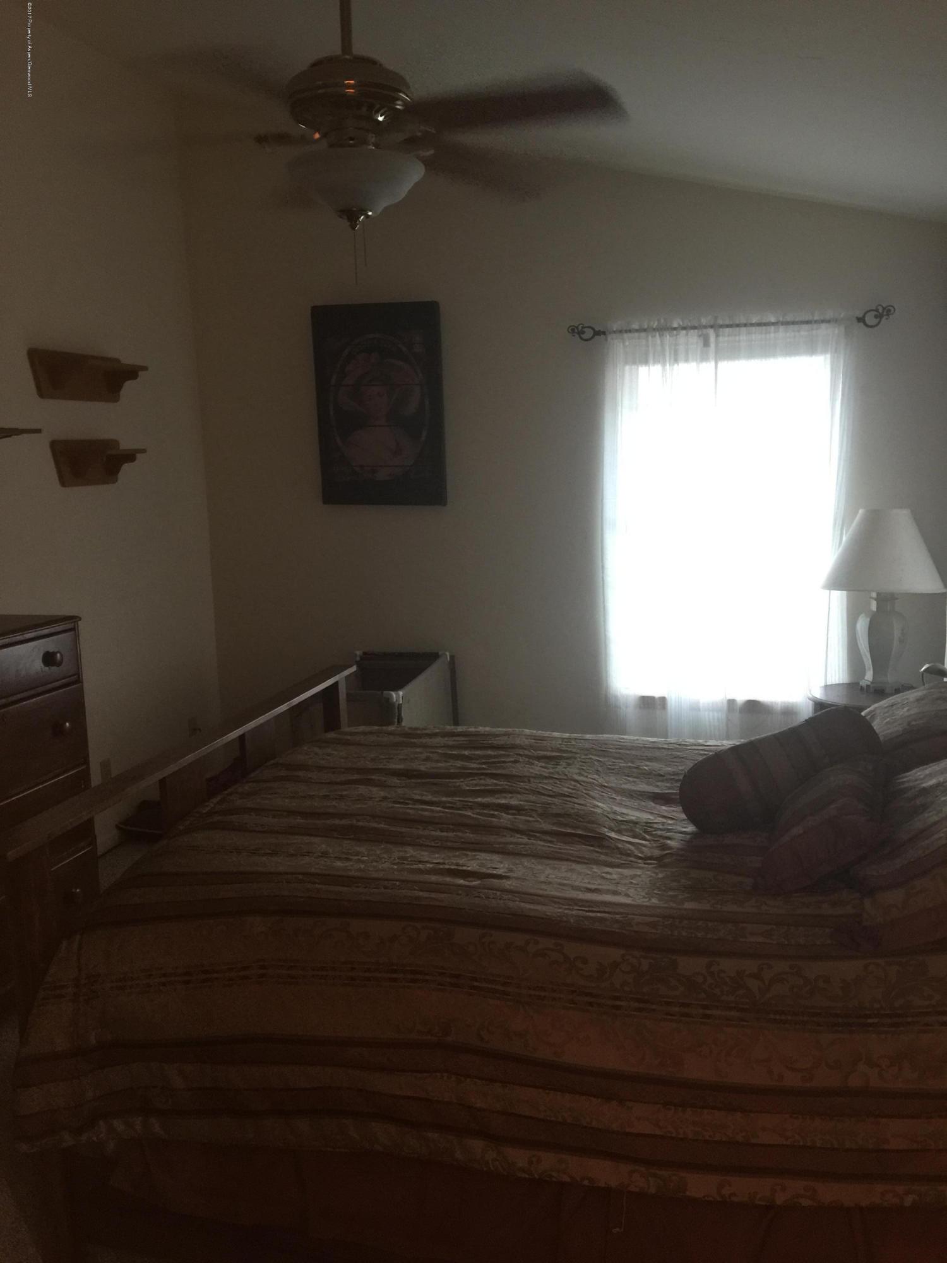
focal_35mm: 29
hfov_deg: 48.2
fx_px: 1058
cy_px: 632
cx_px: 474
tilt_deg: -8.0
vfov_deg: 61.7
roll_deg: +2.1
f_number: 2.2
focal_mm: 4.15
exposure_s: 1/10
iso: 100
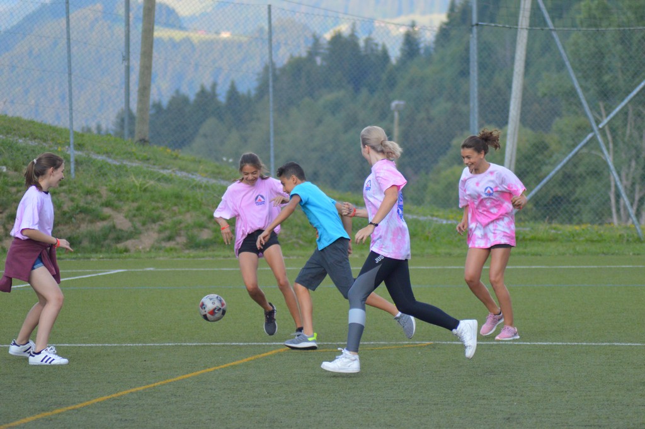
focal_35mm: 202
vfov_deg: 6.8
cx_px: 322
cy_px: 214
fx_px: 3625
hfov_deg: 10.2
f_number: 4.2
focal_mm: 135
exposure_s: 1/1600
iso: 1600
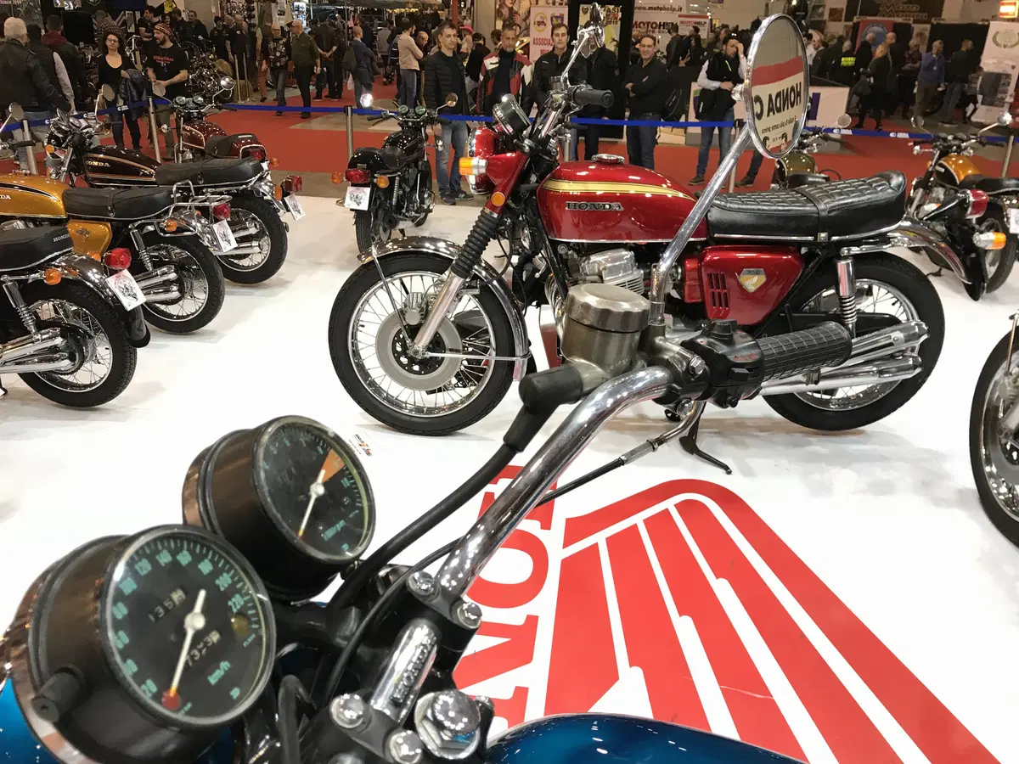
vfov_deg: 49.7
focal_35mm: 28
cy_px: 382
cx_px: 510
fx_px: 824
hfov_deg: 63.4
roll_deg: -1.6
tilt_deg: -22.7
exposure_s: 1/33
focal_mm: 3.99
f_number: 1.8
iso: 40
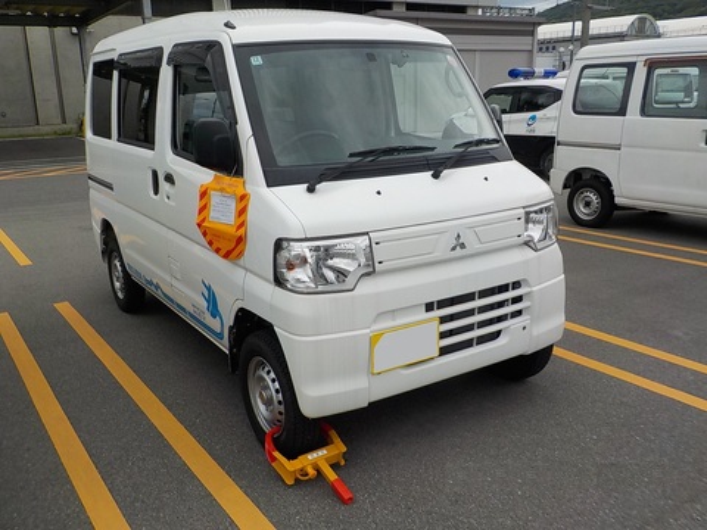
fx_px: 613
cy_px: 265
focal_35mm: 30
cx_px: 354
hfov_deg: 60.0
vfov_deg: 46.8
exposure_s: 1/1000
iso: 125
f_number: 3.3
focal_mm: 4.1
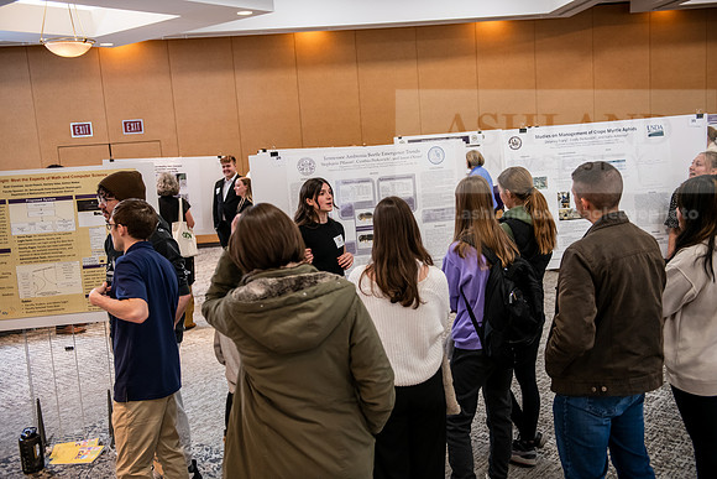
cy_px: 240
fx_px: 757
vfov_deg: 35.1
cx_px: 358
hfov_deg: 50.7
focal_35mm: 38
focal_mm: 38
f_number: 3.2
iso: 1600
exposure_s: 1/160
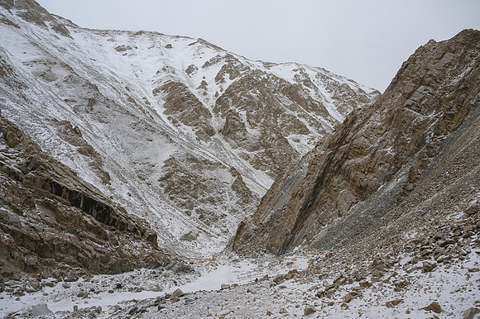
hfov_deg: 73.8
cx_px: 240
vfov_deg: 53.1
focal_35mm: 24
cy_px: 160
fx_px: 320
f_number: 7.1
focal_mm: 24
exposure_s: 1/320
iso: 640
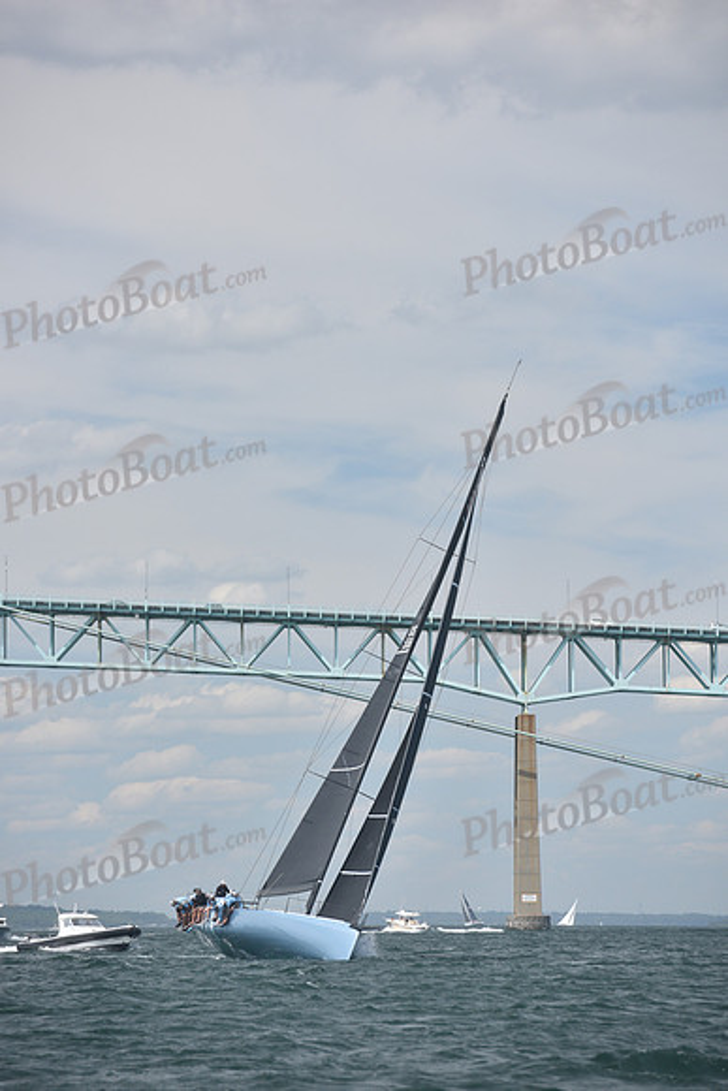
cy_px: 546
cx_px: 364
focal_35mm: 195
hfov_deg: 7.0
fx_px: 5911
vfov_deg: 10.5
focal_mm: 195
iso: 320
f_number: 6.3
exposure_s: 1/800
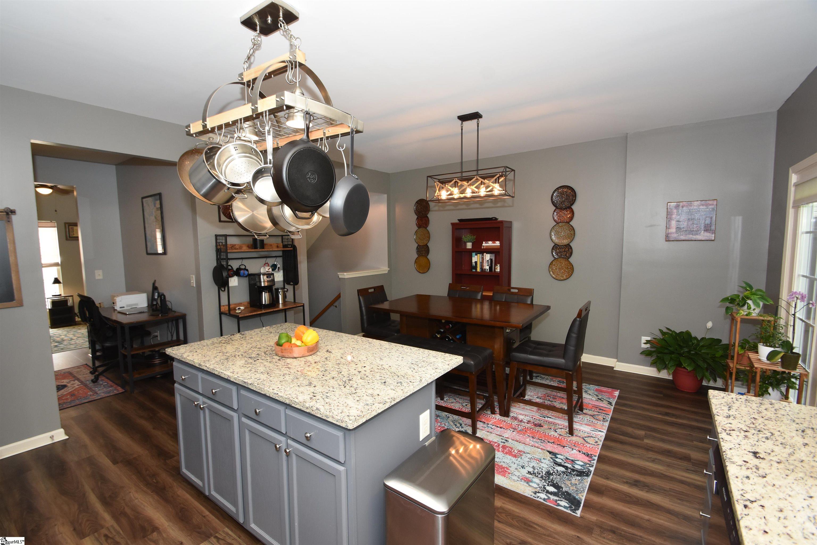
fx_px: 340
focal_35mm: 15
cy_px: 272
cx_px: 408
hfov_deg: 100.4
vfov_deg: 77.3
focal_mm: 10
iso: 500
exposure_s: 1/60
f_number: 6.3
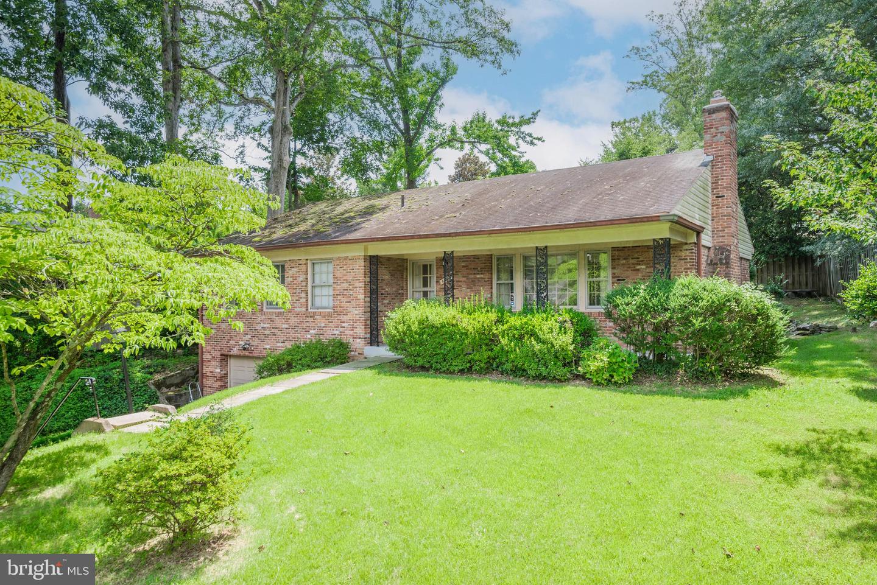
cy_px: 292
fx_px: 609
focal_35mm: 25
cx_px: 438
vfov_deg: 51.3
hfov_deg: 71.5
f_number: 8
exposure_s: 1/50
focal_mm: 25
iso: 400
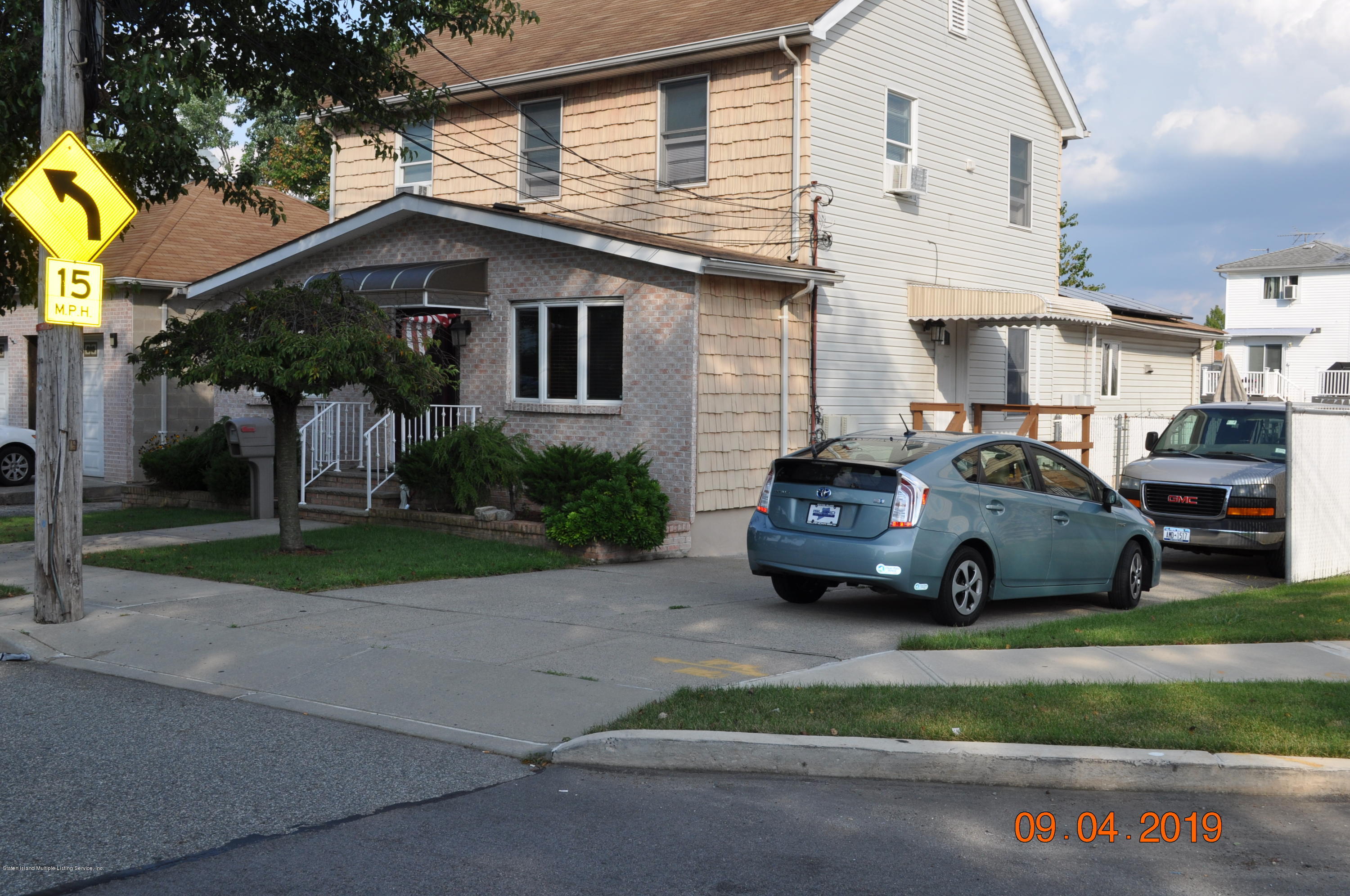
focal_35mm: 39
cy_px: 448
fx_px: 1461
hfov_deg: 49.6
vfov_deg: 34.1
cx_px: 675
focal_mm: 26
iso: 200
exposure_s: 1/200
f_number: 11
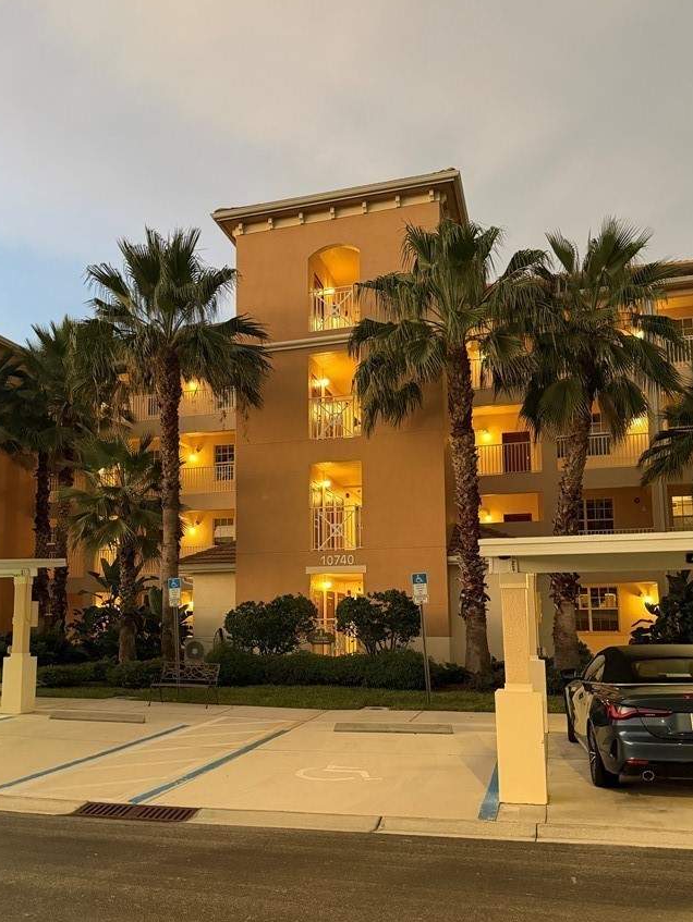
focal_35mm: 29
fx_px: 774
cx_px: 300
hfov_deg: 48.1
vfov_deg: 61.3
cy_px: 531
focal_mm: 6.76
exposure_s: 1/40
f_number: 1.78
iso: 800
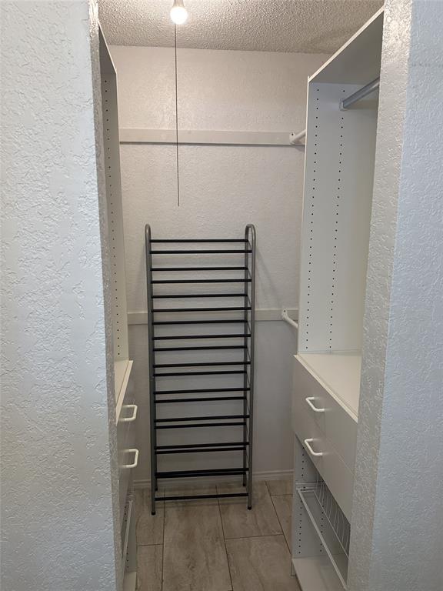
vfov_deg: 71.6
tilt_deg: -9.0
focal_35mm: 24
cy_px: 296
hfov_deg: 56.8
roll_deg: -0.8
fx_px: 410
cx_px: 222
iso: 125
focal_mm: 6.86
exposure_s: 1/120
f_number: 1.78
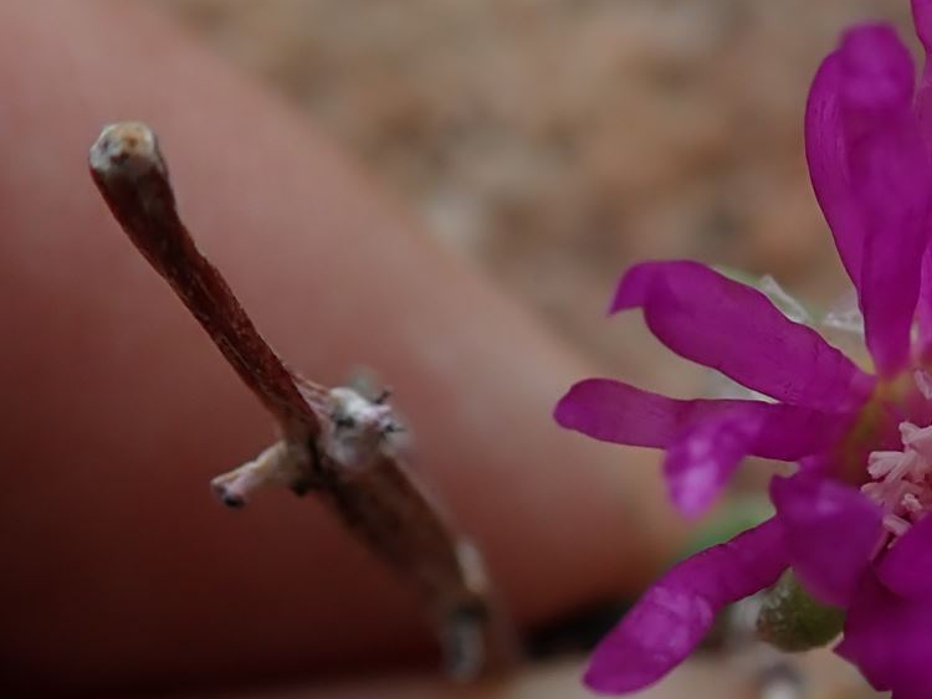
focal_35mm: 80
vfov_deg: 18.4
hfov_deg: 23.5
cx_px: 905
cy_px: 490
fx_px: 2155
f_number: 3.2
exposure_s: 1/400
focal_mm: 5.5
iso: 100
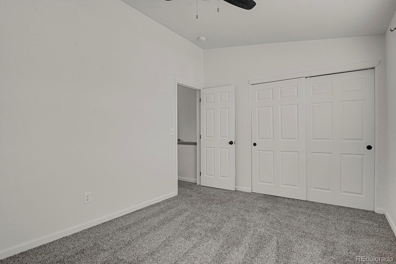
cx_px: 198
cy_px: 132
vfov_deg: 67.4
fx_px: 198
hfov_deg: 90.0
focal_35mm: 18
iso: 250
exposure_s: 1.3
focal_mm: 18
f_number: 8
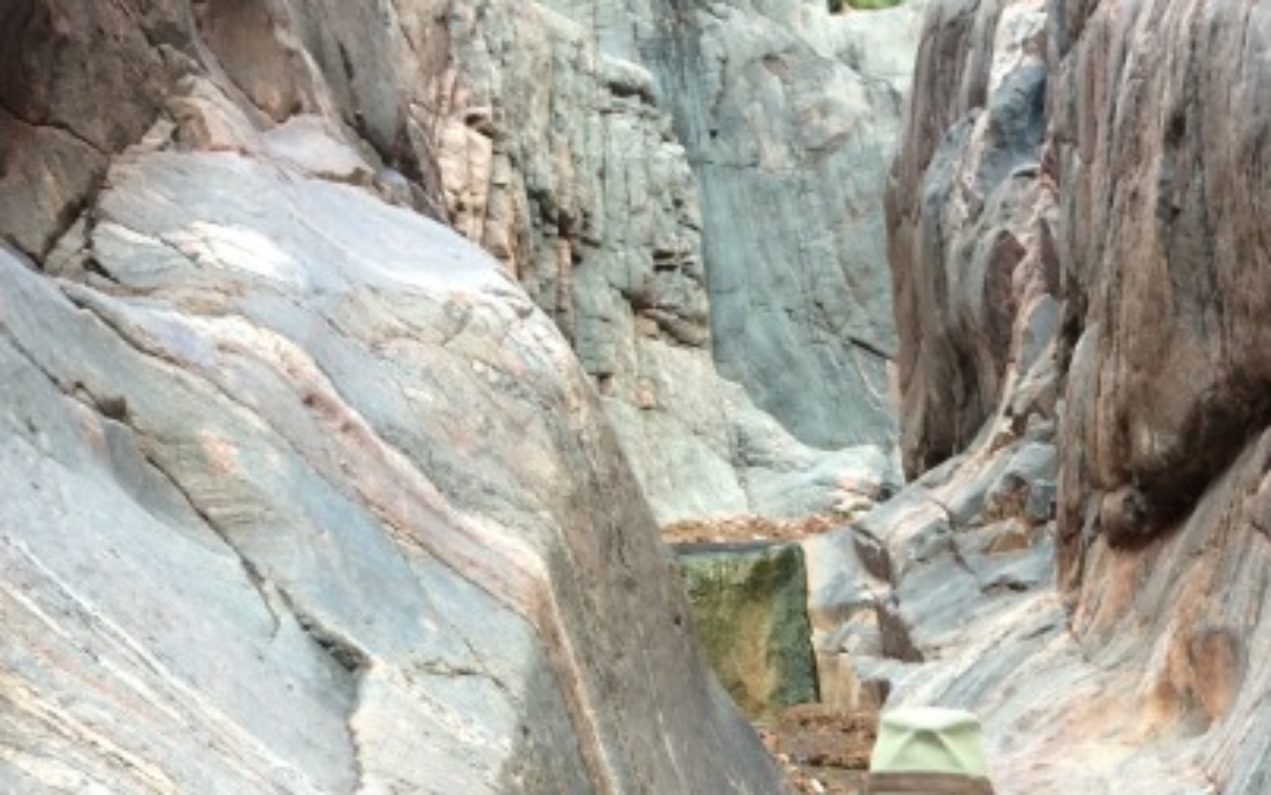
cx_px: 956
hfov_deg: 31.0
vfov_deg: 18.4
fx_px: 2252
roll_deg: -0.6
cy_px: 1071
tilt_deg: -10.1
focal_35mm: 65
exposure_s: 1/120
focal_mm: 4.15
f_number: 2.2
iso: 64
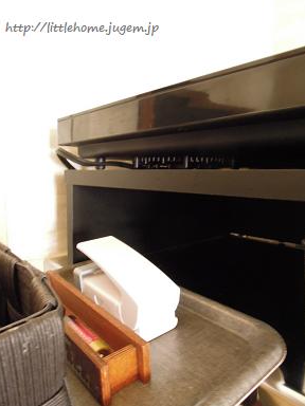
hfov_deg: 54.9
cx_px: 149
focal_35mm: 25
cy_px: 202
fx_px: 294
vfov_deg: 69.4
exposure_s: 1/3
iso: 800
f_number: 4.5
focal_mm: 4.3
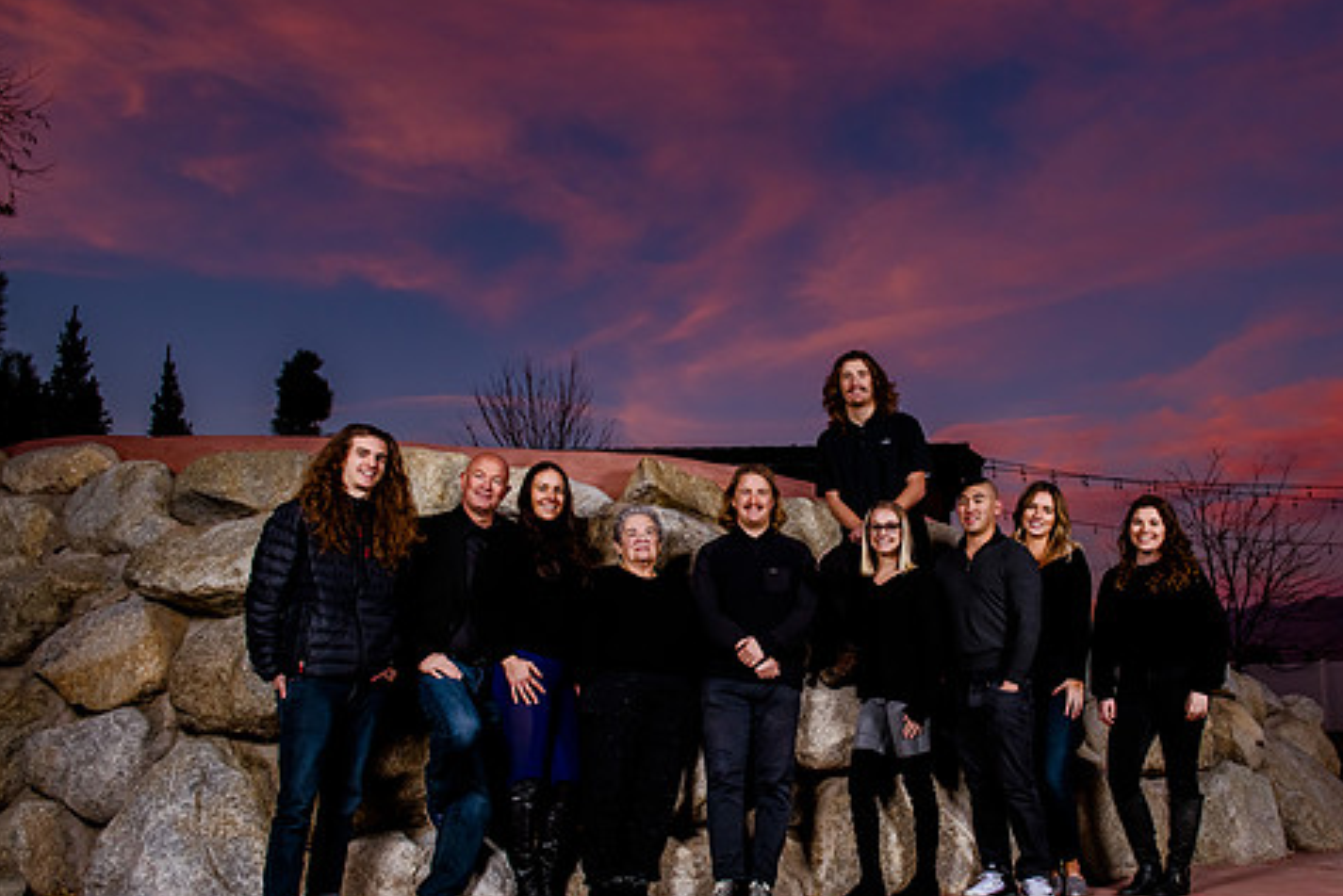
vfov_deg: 39.8
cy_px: 536
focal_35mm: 33
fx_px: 1231
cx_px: 806
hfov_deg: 56.8
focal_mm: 27
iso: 800
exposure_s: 1/160
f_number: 7.1
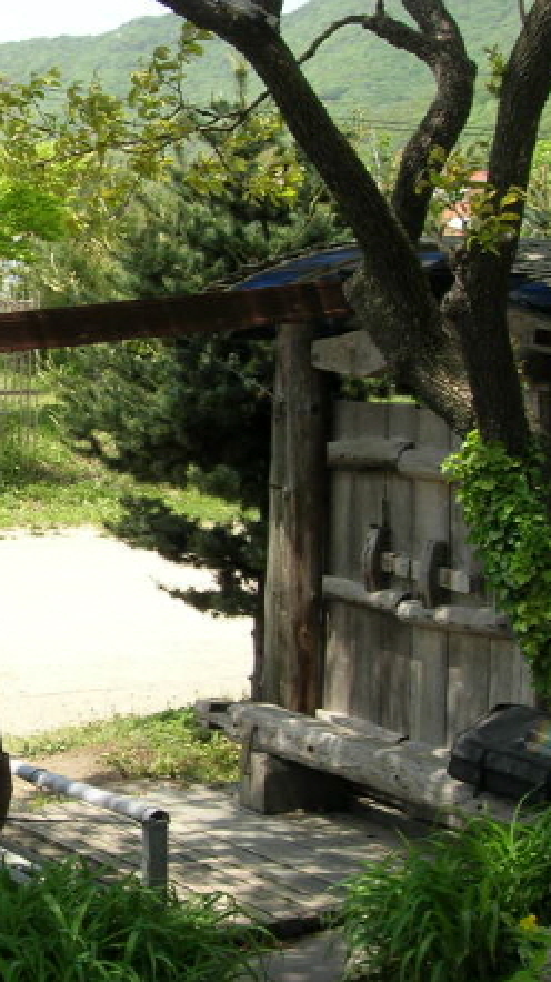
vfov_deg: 28.2
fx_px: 1952
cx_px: -258
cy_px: 498
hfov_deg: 15.0
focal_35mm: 75
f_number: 4.8
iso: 64
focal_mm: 7.8
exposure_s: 1/224
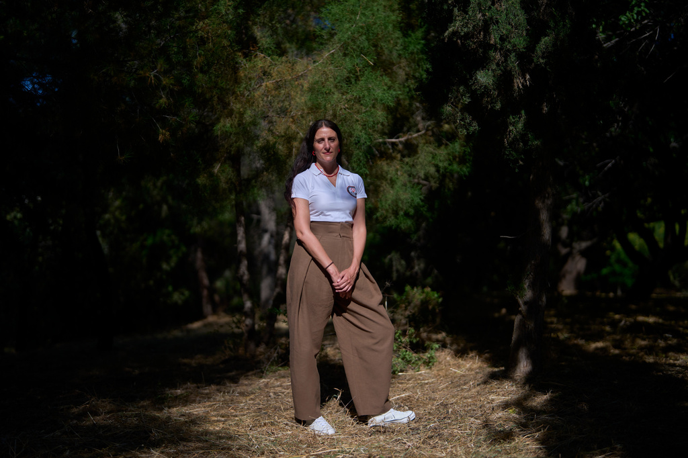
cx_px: 344
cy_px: 229
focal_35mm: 50
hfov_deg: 39.6
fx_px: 955
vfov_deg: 27.0
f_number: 1.2
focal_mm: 50
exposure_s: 1/25600
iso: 100
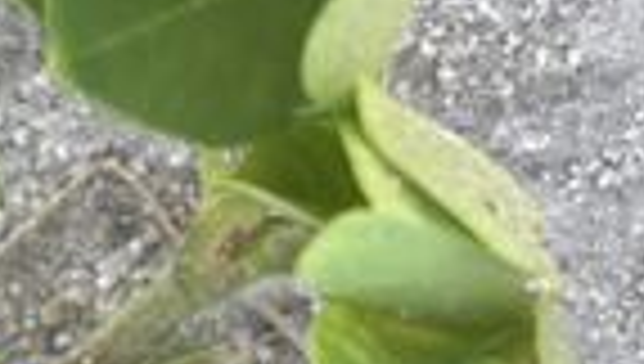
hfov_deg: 13.4
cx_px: 5
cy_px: 413
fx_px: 2703
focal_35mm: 158
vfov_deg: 7.7
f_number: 1.6
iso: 32
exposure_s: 1/315
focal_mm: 5.96
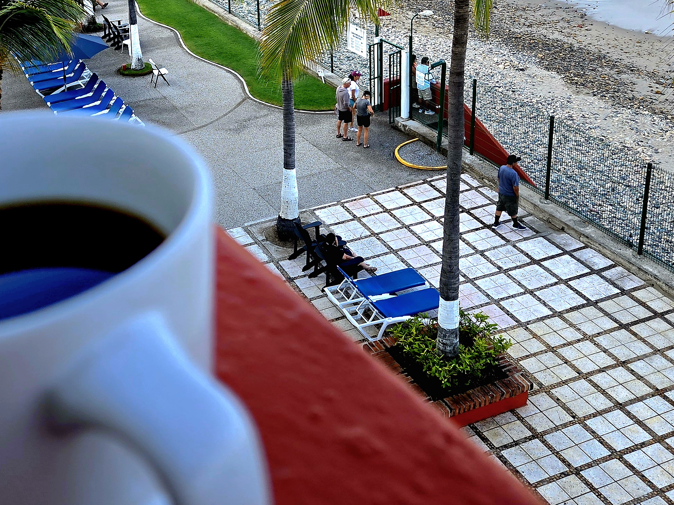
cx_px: 216
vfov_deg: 29.8
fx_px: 915
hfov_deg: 39.9
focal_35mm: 47
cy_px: 67
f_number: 1.8
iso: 25
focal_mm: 5.4
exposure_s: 1/556
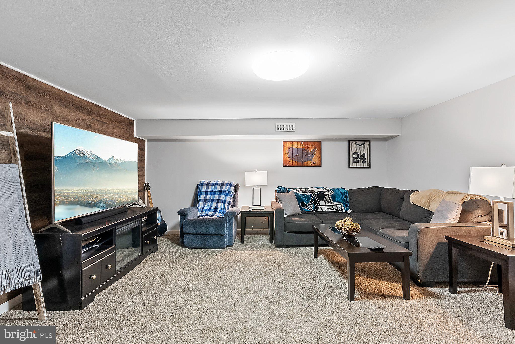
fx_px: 229
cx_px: 258
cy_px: 172
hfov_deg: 96.7
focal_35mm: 16
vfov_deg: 73.8
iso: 160
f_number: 11
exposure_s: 1.6
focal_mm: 16
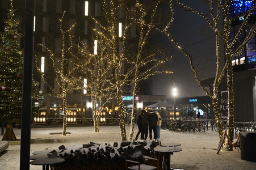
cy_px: 85
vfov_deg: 32.6
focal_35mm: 41
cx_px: 128
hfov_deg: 47.4
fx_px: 291
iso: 640
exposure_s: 1/30
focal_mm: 41
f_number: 2.8
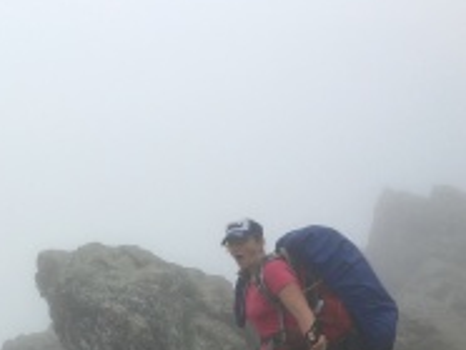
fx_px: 768
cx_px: 43
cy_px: 325
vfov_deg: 24.8
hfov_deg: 32.0
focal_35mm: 57
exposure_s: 1/999
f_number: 2.2
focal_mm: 4.15
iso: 25
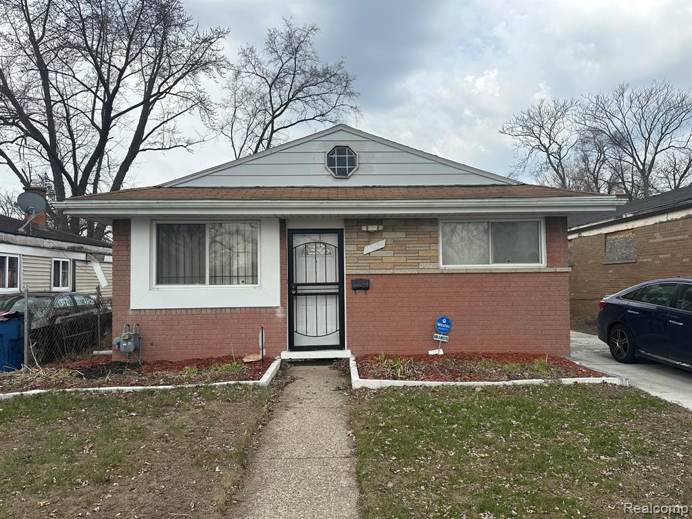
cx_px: 346
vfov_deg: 56.8
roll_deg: +0.0
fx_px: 480
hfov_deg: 71.6
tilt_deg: +2.4
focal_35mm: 24
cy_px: 260
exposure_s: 1/2525
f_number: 1.78
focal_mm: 6.86
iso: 80
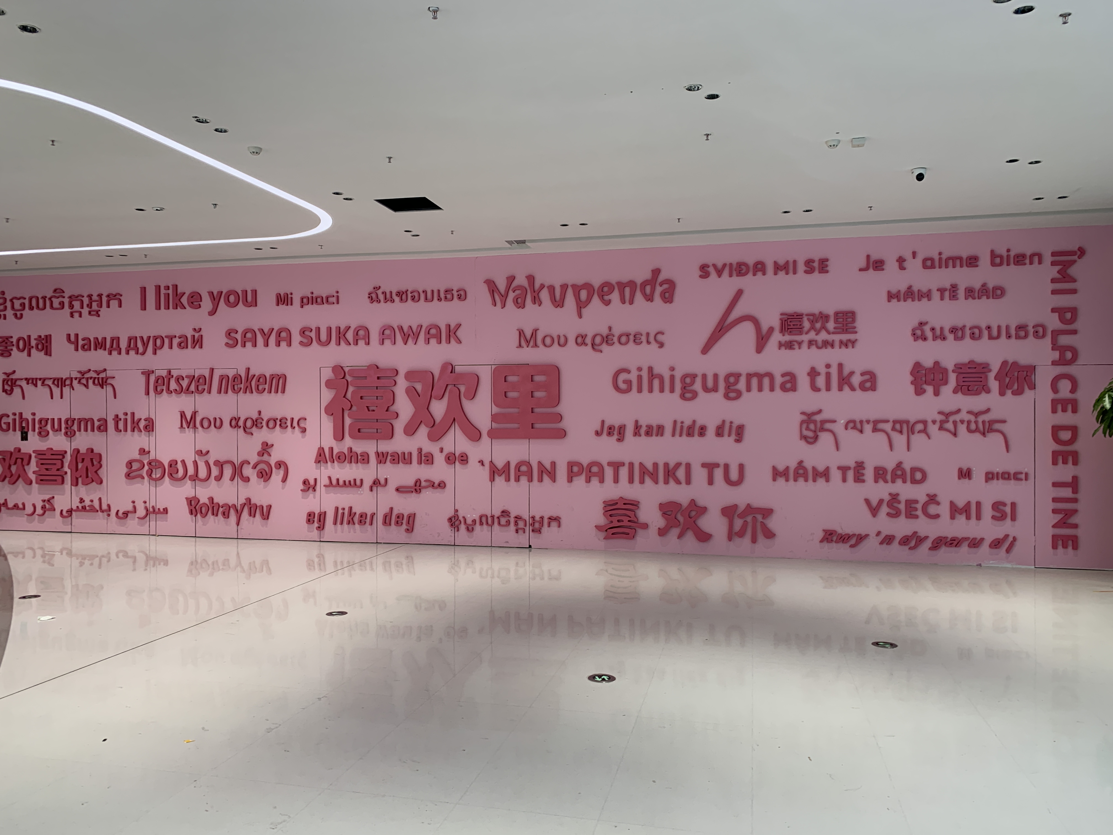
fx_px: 836
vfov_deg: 53.1
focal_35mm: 26
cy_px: 418
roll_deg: +0.7
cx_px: 556
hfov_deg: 67.3
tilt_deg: +0.1
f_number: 1.8
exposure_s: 1/121
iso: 25
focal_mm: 4.25
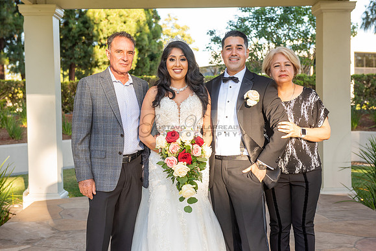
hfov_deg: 34.5
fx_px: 606
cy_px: 126
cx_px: 188
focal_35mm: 58
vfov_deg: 23.4
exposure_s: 1/200
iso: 400
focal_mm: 58
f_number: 5.6
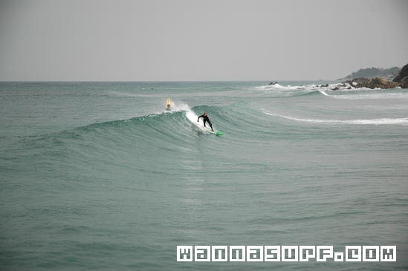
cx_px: 204
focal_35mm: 105
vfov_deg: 13.0
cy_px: 136
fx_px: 1189
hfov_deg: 19.5
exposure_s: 1/2000
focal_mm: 70
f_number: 4.5
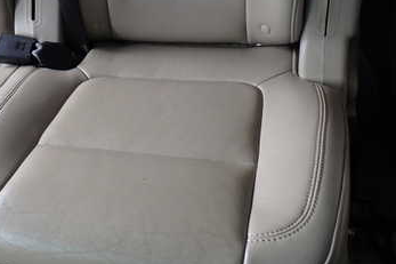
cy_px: 142
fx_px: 594
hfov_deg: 35.2
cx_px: 56
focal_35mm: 54
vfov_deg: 25.0
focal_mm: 5.4
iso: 125
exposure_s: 1/60
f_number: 2.3
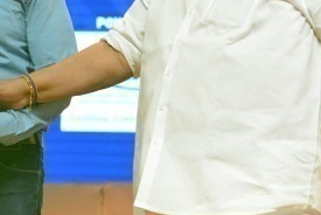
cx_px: -36
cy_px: 55
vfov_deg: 5.6
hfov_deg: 8.3
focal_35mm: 247
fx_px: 2205
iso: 1250
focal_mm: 85
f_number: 4
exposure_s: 1/160
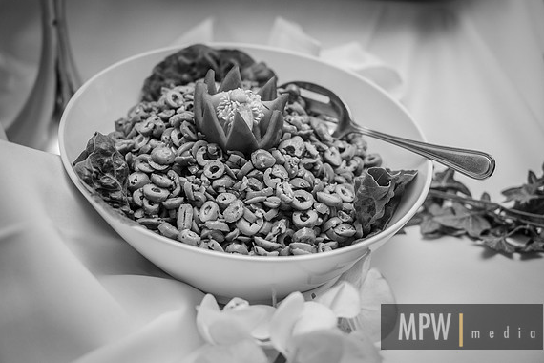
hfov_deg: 33.9
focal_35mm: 59
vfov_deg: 23.0
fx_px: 891
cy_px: 179
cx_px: 275
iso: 1600
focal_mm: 58
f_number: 3.2
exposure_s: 1/125
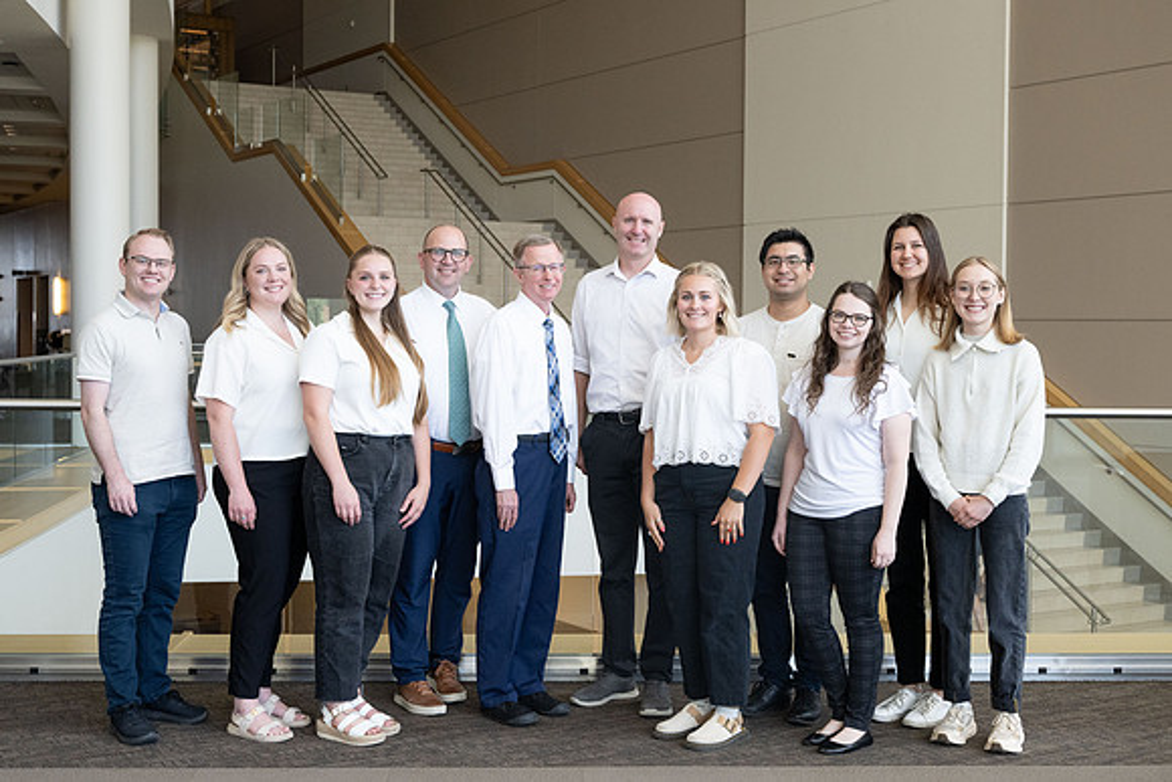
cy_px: 364
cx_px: 596
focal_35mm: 49
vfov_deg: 27.6
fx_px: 1589
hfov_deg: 40.5
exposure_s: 1/400
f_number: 5.6
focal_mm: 44
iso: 2000
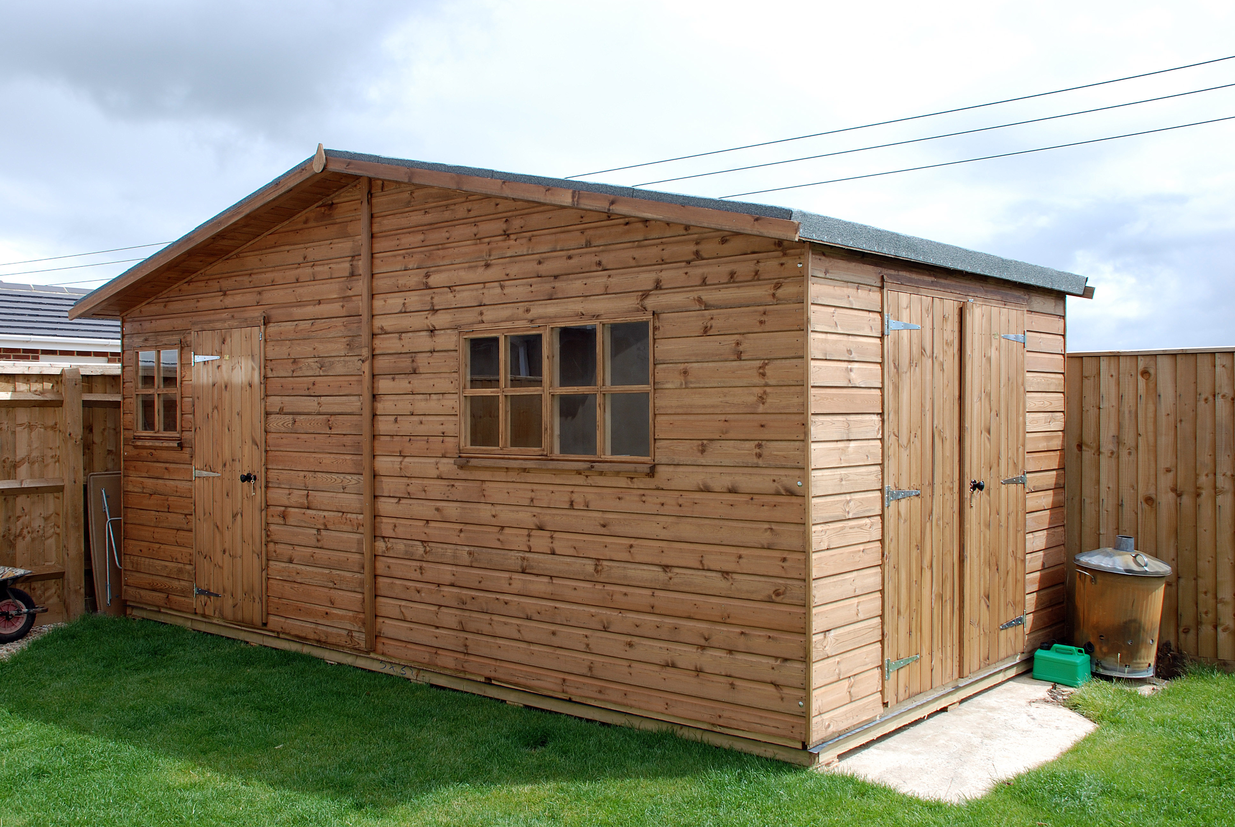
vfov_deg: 40.1
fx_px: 1133
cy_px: 414
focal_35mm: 33
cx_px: 618
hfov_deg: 57.2
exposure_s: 1/200
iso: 100
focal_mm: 22
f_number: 7.1
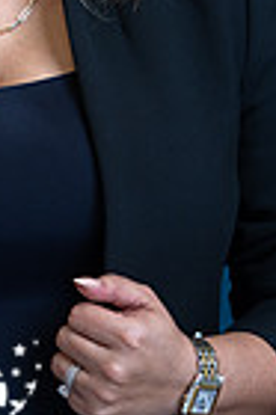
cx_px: -27
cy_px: -101
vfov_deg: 8.3
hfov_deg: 5.6
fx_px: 2824
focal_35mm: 245
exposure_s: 1/125
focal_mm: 76
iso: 400
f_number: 5
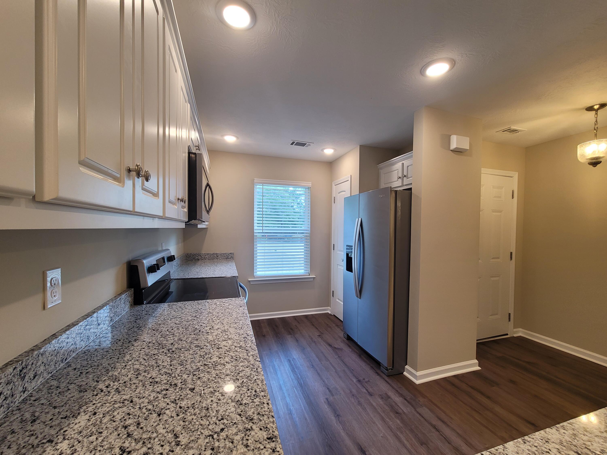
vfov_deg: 89.9
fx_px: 228
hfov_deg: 106.2
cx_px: 304
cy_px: 228
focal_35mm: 13
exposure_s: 1/60
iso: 100
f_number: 2.2
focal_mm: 2.2
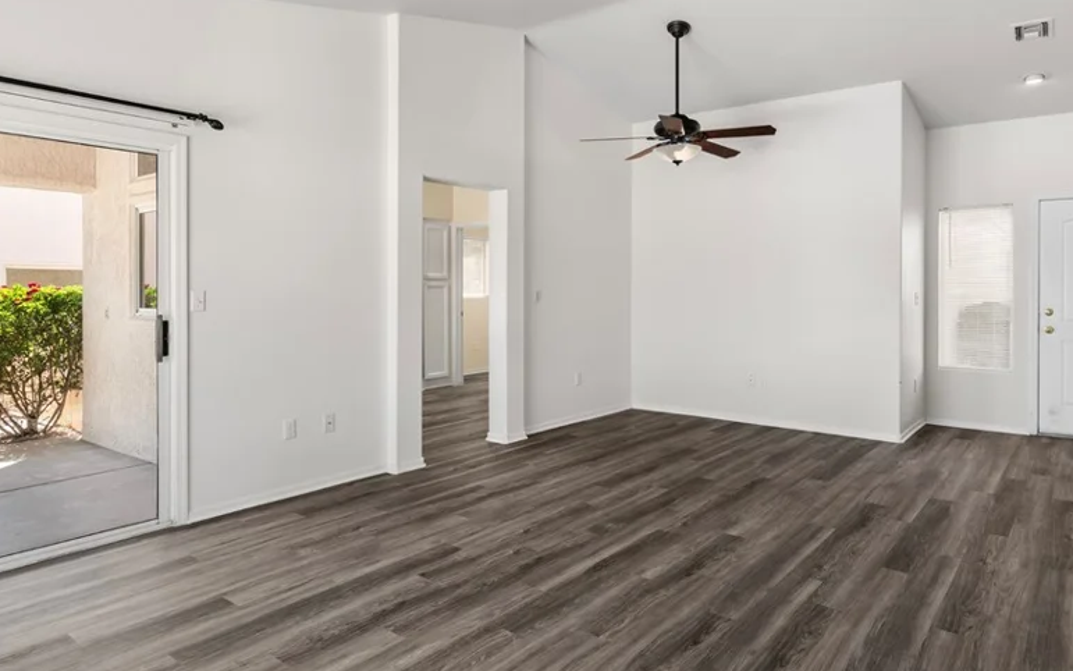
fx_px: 673
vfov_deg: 52.9
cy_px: 294
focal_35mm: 23
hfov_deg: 76.9
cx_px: 596
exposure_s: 1/25
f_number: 8
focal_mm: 17
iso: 320
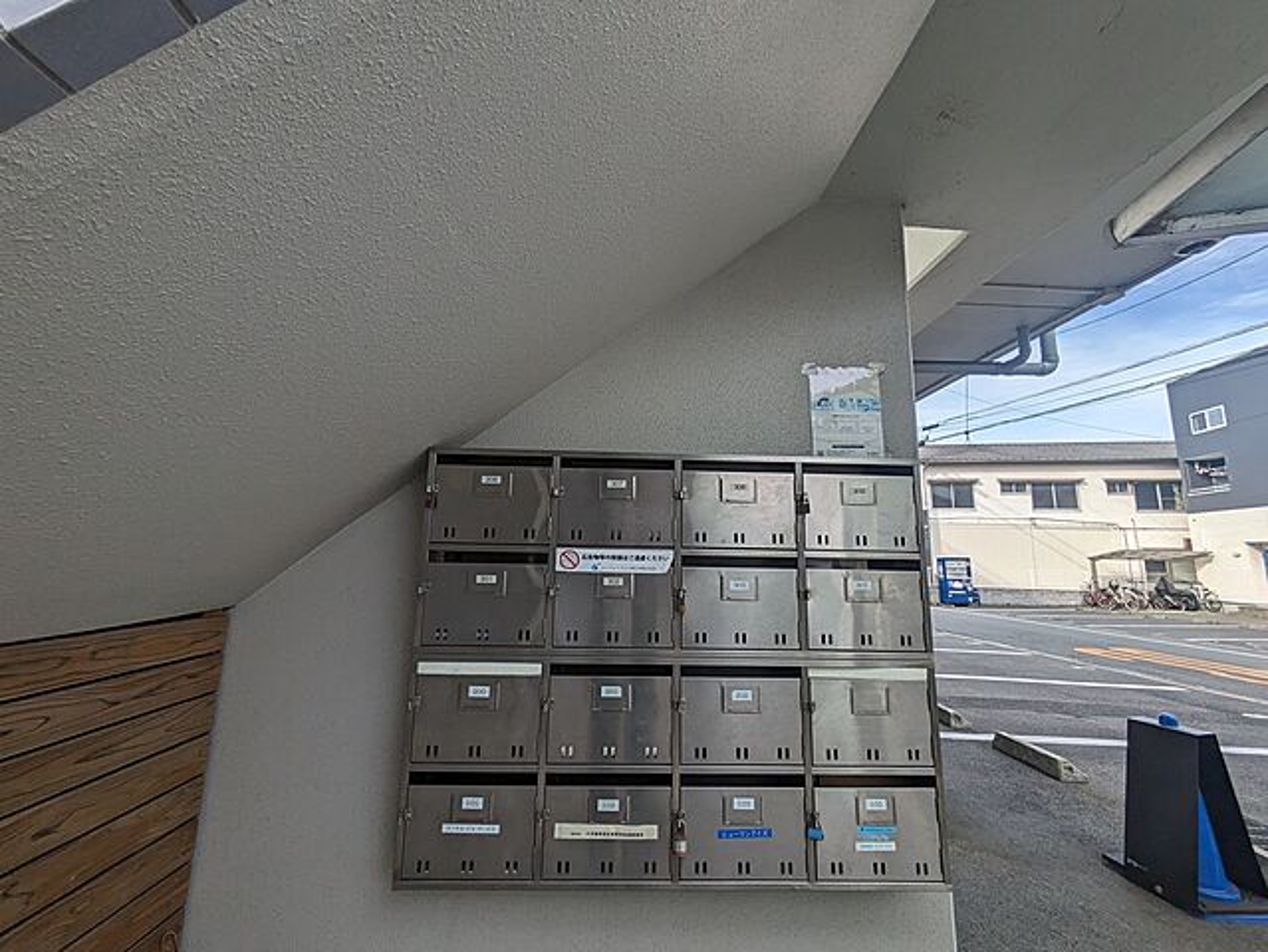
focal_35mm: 14
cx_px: 634
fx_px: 513
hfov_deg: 102.0
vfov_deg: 85.7
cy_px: 476
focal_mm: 1.83
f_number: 2.2
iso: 49
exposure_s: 1/859
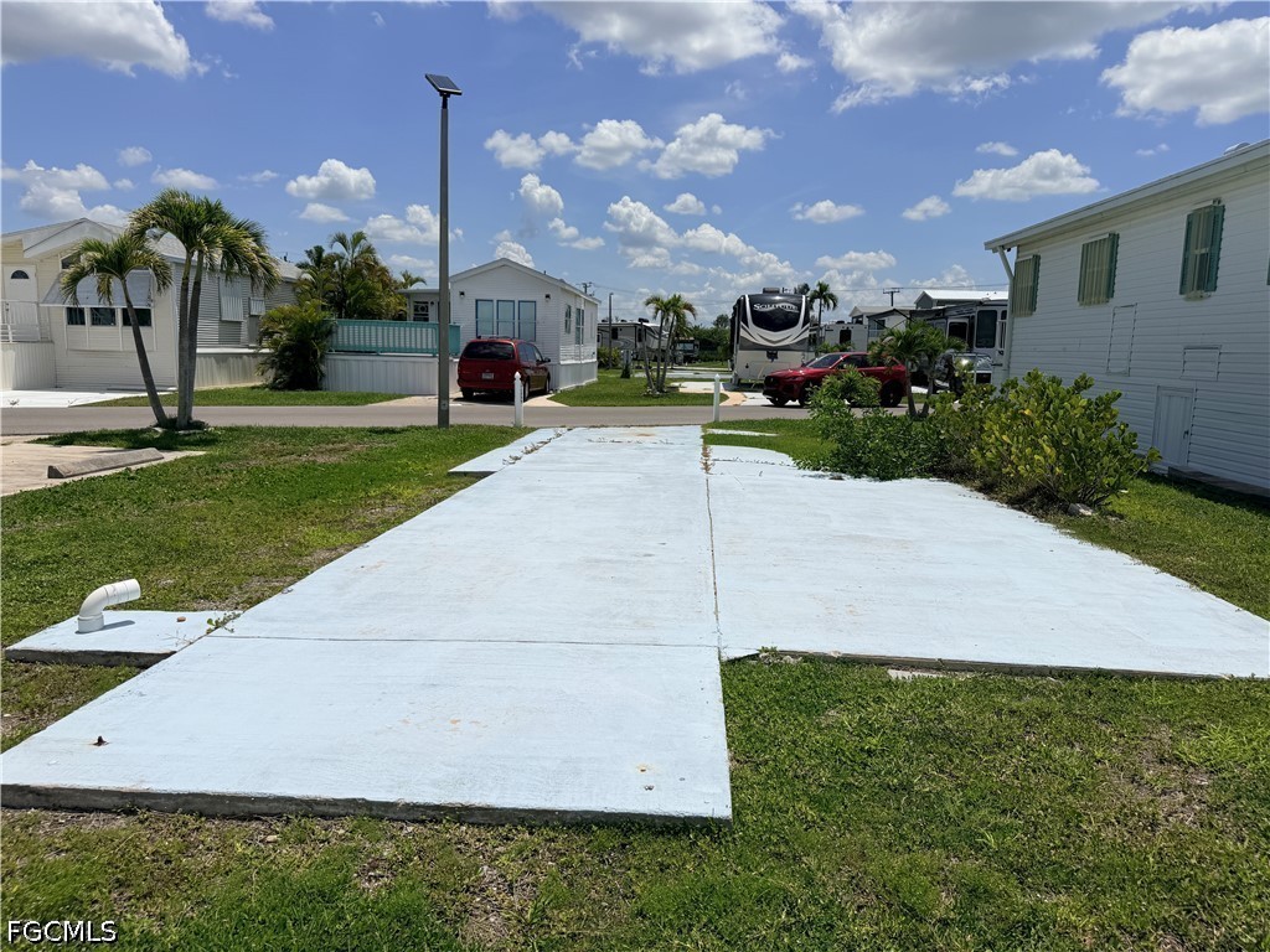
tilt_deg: -8.6
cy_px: 476
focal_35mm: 24
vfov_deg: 56.8
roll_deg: -1.5
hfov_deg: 71.6
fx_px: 881
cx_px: 635
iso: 100
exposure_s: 1/22727
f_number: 1.78
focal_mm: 6.76
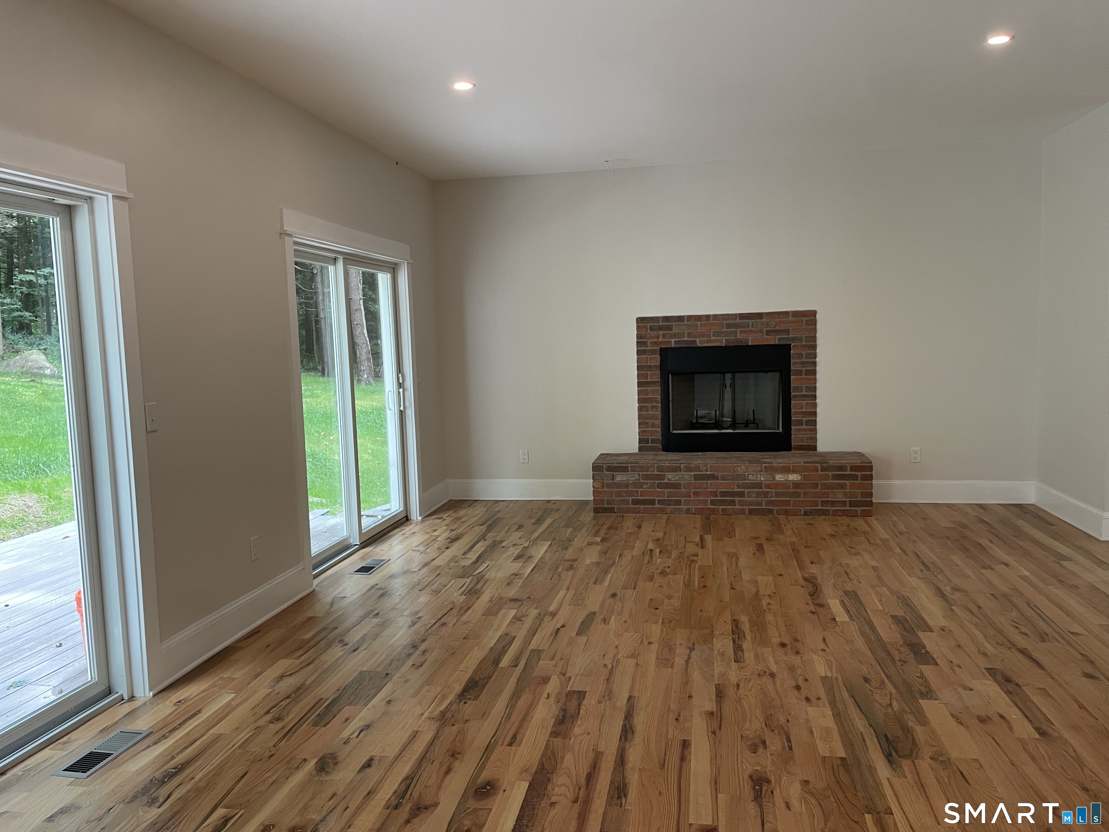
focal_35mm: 26
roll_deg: +1.4
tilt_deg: -4.9
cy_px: 416
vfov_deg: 53.1
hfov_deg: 67.3
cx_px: 554
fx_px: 833
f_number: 1.6
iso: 100
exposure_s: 1/60
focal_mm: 4.2
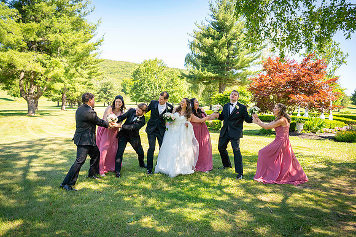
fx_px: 267
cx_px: 178
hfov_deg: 67.4
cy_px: 118
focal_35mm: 27
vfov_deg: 47.9
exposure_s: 1/250
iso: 100
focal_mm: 27
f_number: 3.2
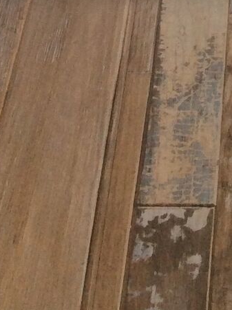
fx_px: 1272
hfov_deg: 10.1
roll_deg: -1.3
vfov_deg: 12.0
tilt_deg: -26.1
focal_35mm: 142
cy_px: -366
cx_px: 330
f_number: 2.4
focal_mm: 3.3
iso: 40
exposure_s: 1/50
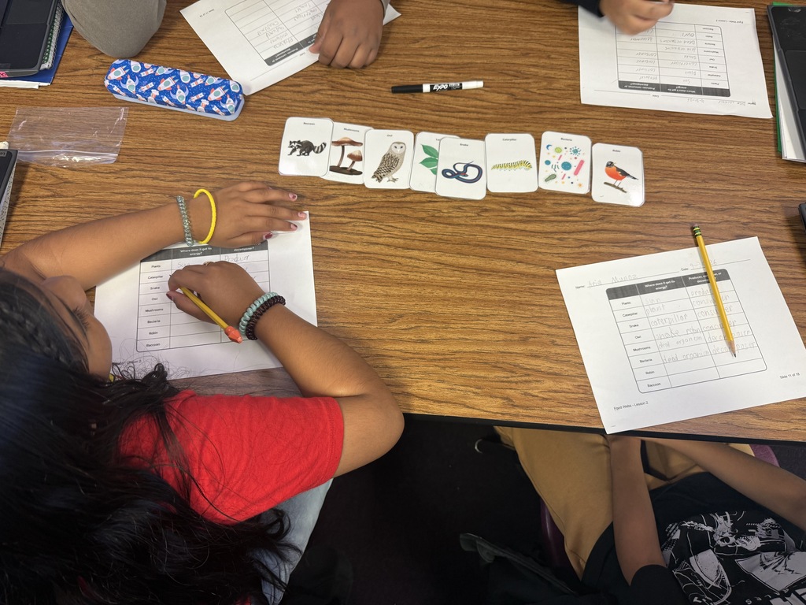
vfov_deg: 56.8
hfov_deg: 71.6
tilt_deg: -68.5
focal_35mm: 24
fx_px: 559
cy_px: 302
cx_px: 403
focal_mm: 6.76
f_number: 1.78
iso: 125
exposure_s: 1/60
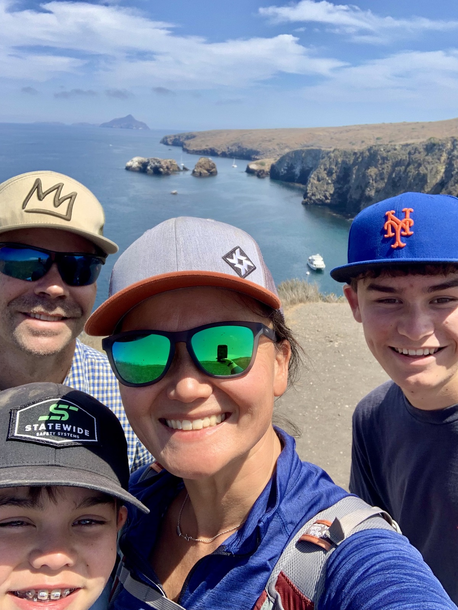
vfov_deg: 56.8
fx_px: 565
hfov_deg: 44.2
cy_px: 305
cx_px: 229
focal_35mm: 32
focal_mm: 2.87
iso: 16
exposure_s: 1/566
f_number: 2.2
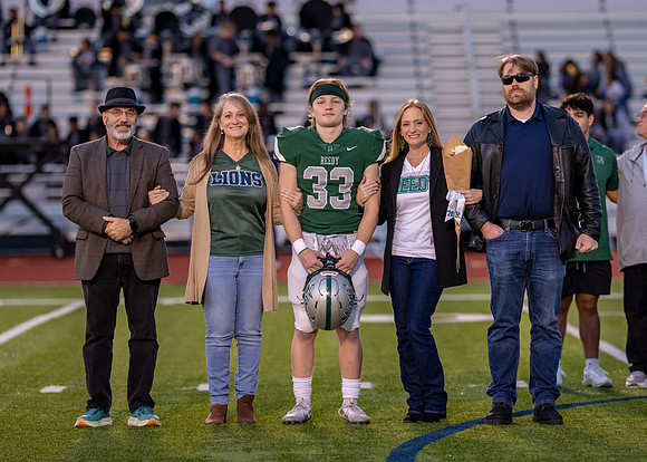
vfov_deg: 7.2
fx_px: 3688
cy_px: 221
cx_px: 384
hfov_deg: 10.0
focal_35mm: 201
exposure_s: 1/640
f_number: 2.2
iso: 500
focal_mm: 135
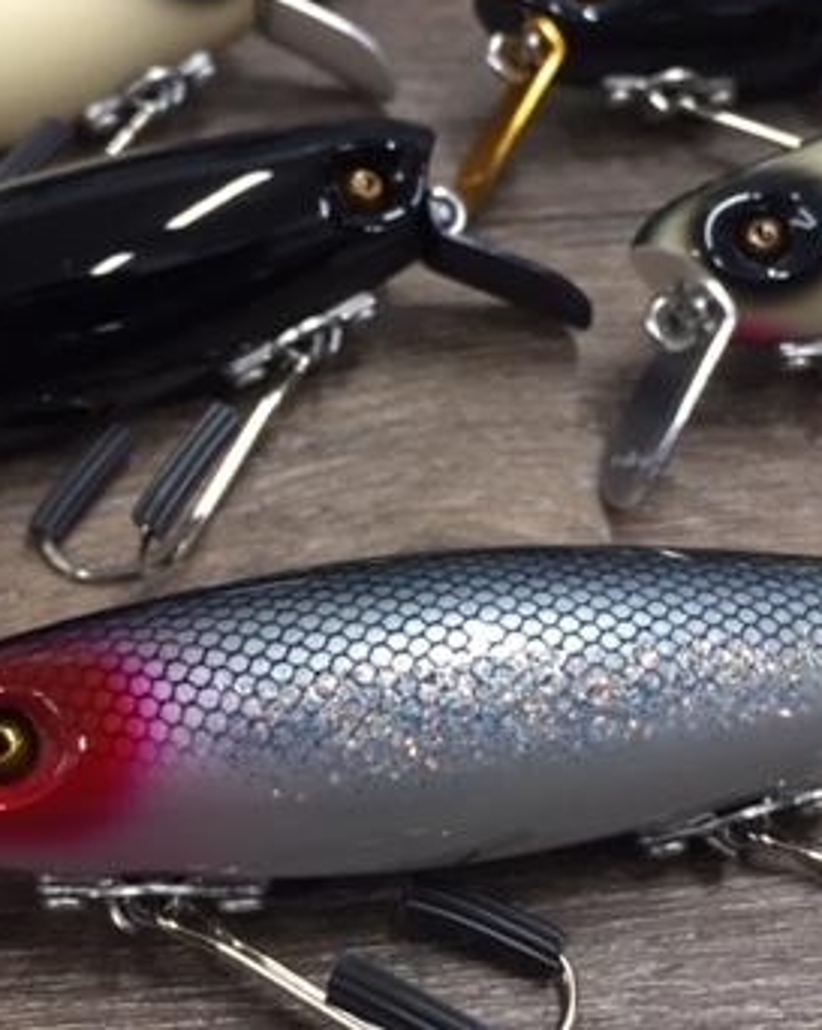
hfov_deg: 28.5
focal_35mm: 53
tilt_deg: -46.1
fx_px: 1614
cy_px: 452
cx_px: 467
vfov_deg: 35.3
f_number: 2.2
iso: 64
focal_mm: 4.15
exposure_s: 1/30
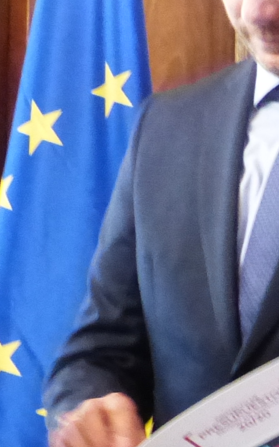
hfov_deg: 5.1
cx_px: 907
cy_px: 175
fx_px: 2946
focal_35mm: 242
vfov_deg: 8.7
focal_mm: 9.9
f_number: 3.2
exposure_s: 1/30
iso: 800
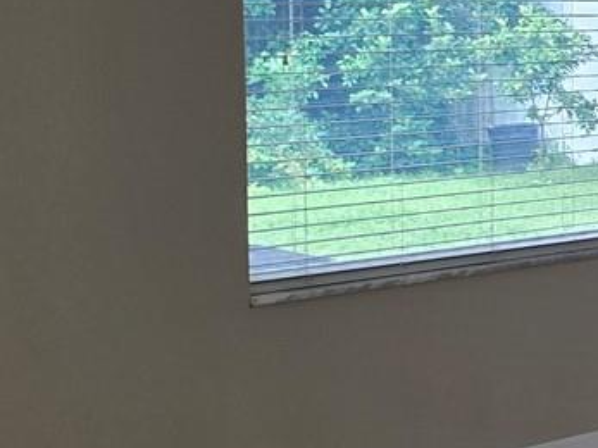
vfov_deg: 13.9
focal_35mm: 106
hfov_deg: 15.6
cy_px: 103
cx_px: 1103
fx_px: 1831
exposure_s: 1/120
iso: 200
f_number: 1.7
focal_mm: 6.25
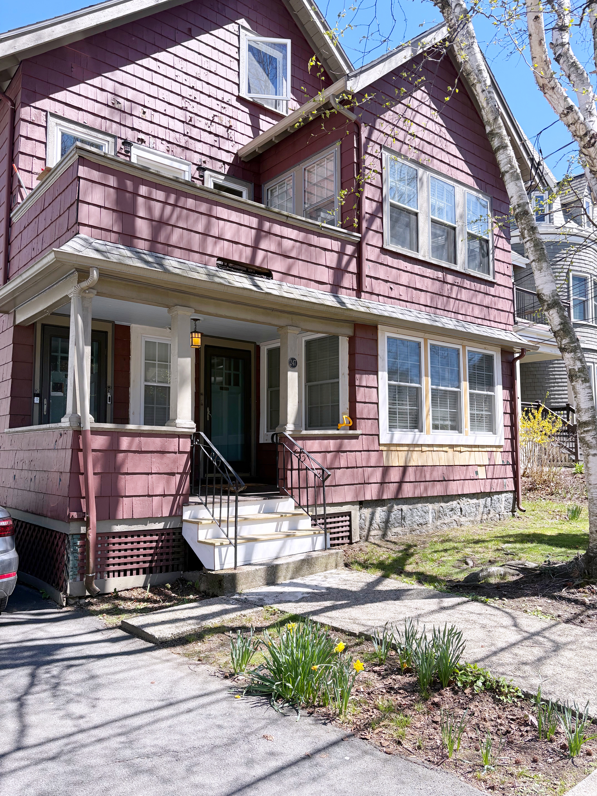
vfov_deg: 67.3
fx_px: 598
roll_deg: -1.1
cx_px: 298
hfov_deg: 53.1
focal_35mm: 26
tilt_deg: +5.2
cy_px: 398
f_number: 1.6
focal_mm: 5.96
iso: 50
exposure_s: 1/1263
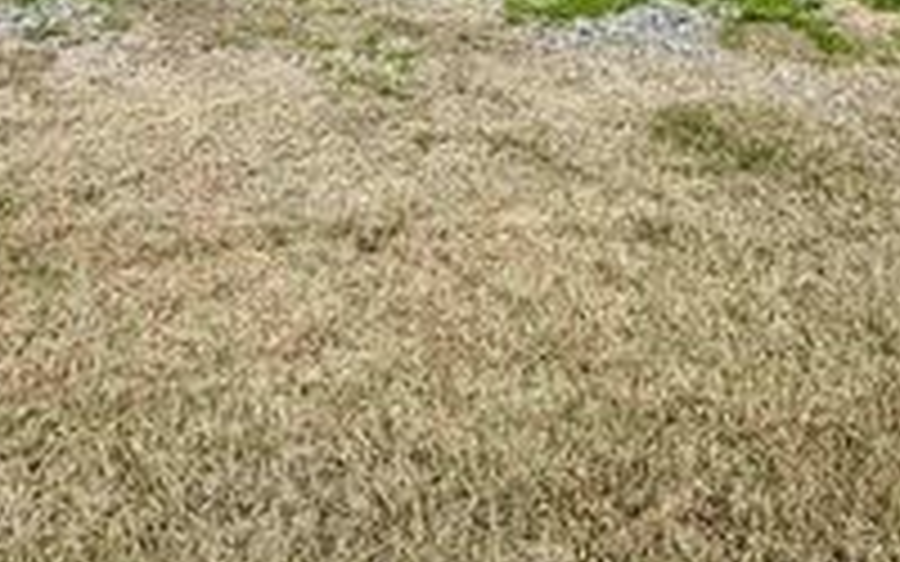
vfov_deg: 26.2
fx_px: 908
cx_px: 405
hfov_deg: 52.7
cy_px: -261
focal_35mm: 37
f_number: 2.2
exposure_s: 1/1497
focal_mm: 2.22
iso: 50
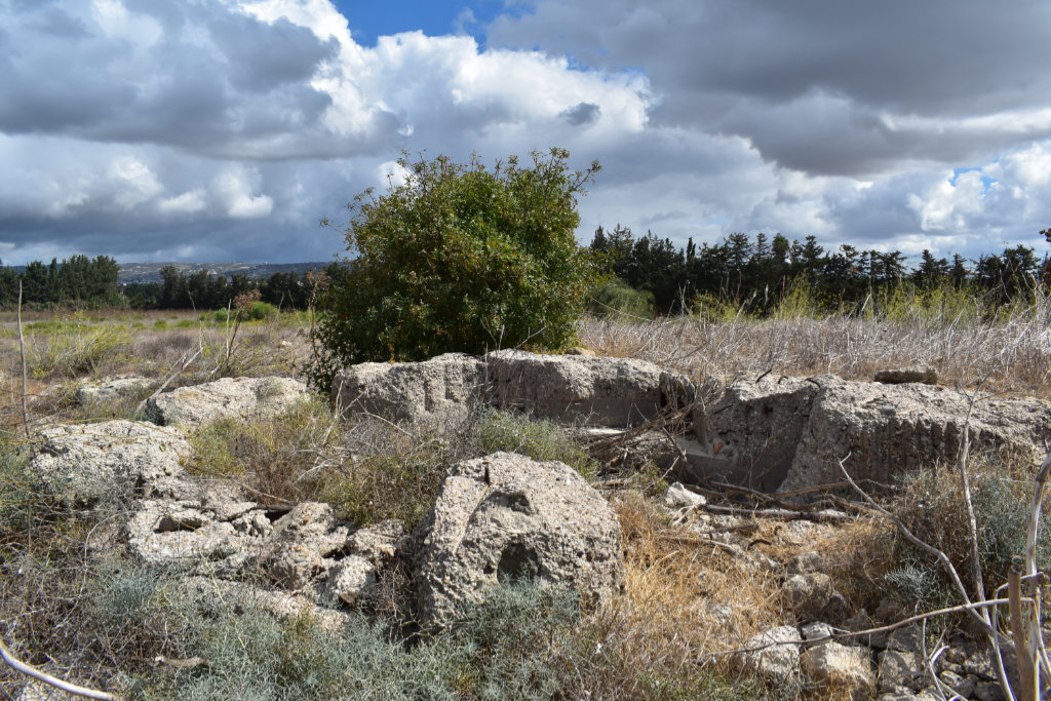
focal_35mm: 27
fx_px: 788
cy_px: 350
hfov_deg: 67.4
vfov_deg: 47.9
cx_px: 526
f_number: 11
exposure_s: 1/500
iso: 280
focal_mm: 18
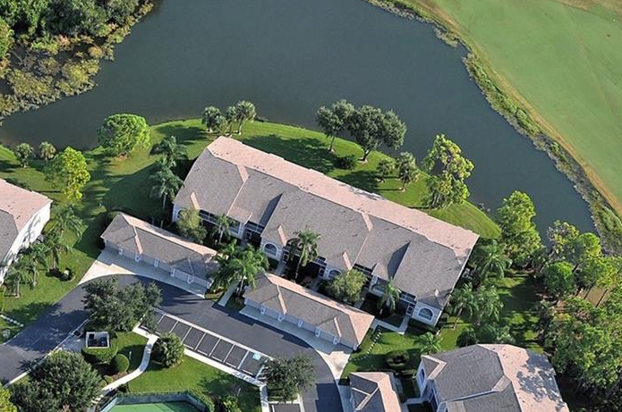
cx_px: 140
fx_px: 1311
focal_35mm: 76
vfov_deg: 17.7
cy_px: 346
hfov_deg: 26.3
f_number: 8
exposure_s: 1/250
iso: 250
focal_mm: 22
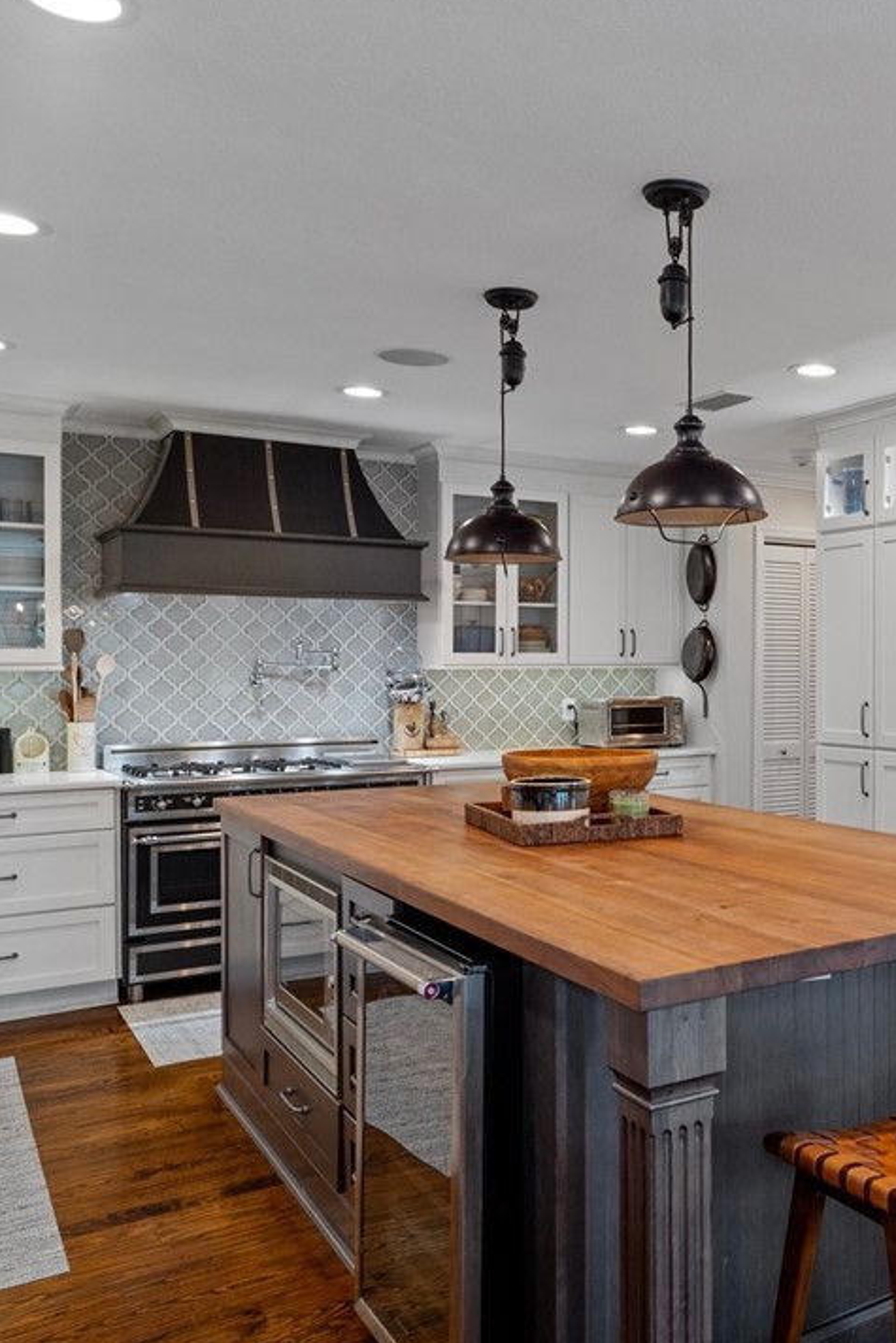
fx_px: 1194
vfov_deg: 58.7
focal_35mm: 32
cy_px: 669
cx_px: 779
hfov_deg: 38.7
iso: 320
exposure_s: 1/3
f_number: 9.5
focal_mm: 14
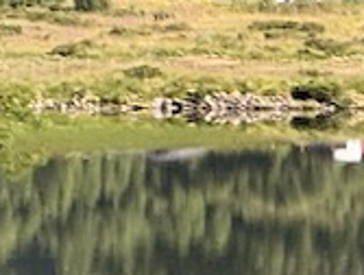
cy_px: -144
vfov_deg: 3.2
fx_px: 4963
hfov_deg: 4.2
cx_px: 551
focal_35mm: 471
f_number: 2.8
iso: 64
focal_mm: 9
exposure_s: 1/99
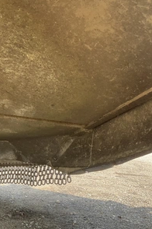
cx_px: 54
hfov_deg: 32.4
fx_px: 260
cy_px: 115
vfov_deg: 47.4
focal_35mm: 41
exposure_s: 1/125
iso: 32
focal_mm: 3
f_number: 1.8
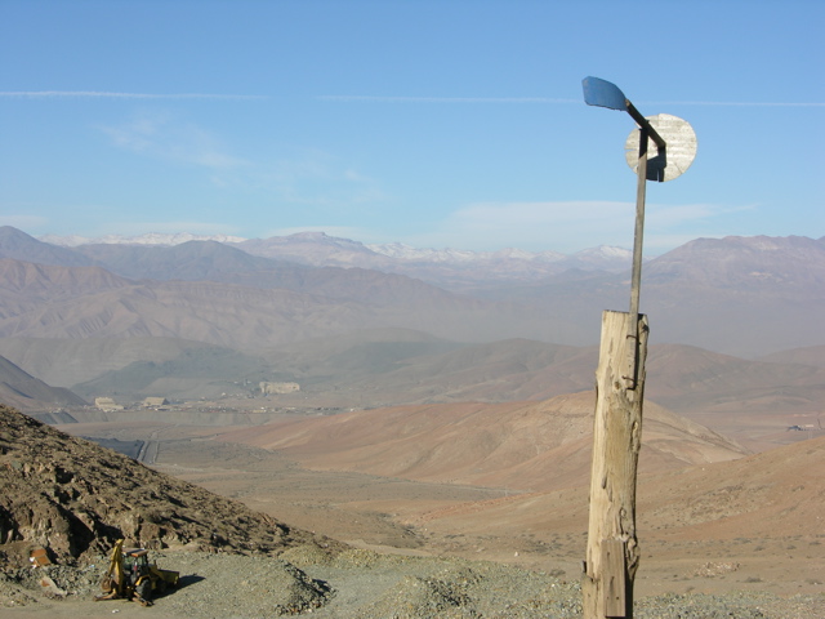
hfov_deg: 27.8
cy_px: 310
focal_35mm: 70
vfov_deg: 21.0
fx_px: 1668
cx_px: 412
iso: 50
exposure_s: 1/307
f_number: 5.9
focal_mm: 17.8
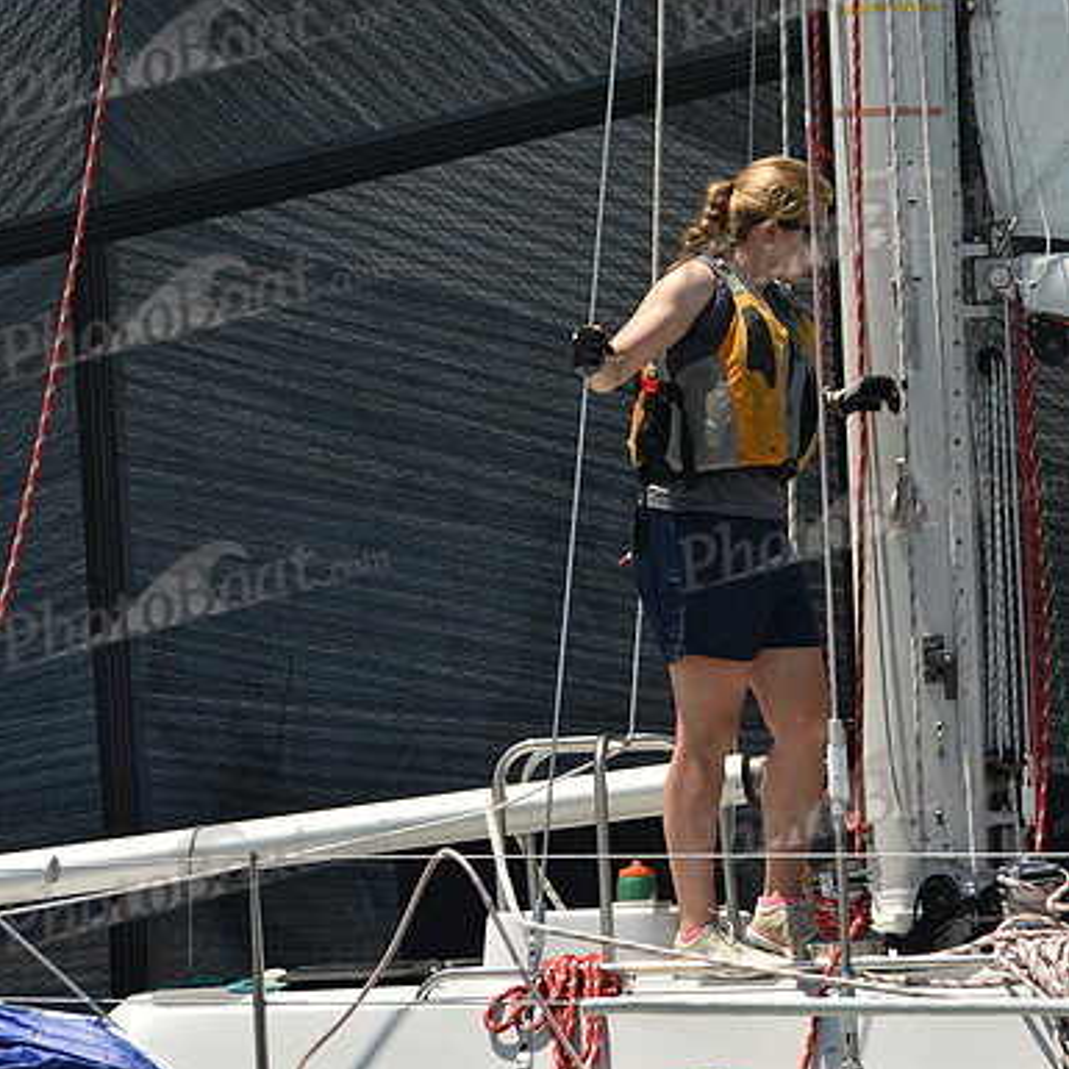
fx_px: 26868
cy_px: 416
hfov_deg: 2.3
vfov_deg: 2.3
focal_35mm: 769
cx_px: 534
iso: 320
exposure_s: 1/1600
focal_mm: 600
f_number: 8
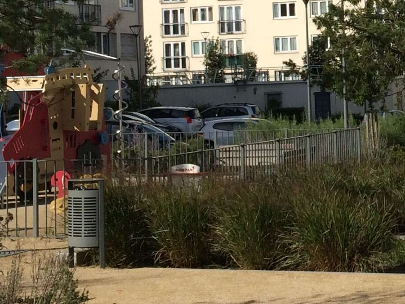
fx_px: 1229
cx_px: 447
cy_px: 6
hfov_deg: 18.0
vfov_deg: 13.9
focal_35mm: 105
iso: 32
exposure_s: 1/3425
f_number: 2.2
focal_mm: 4.15
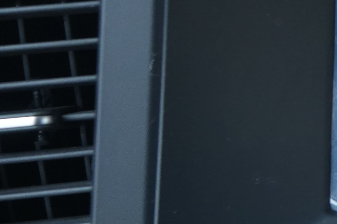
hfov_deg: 13.1
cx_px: 714
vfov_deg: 10.4
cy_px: 36
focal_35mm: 131
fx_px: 1226
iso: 500
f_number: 5.6
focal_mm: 18
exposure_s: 1/160
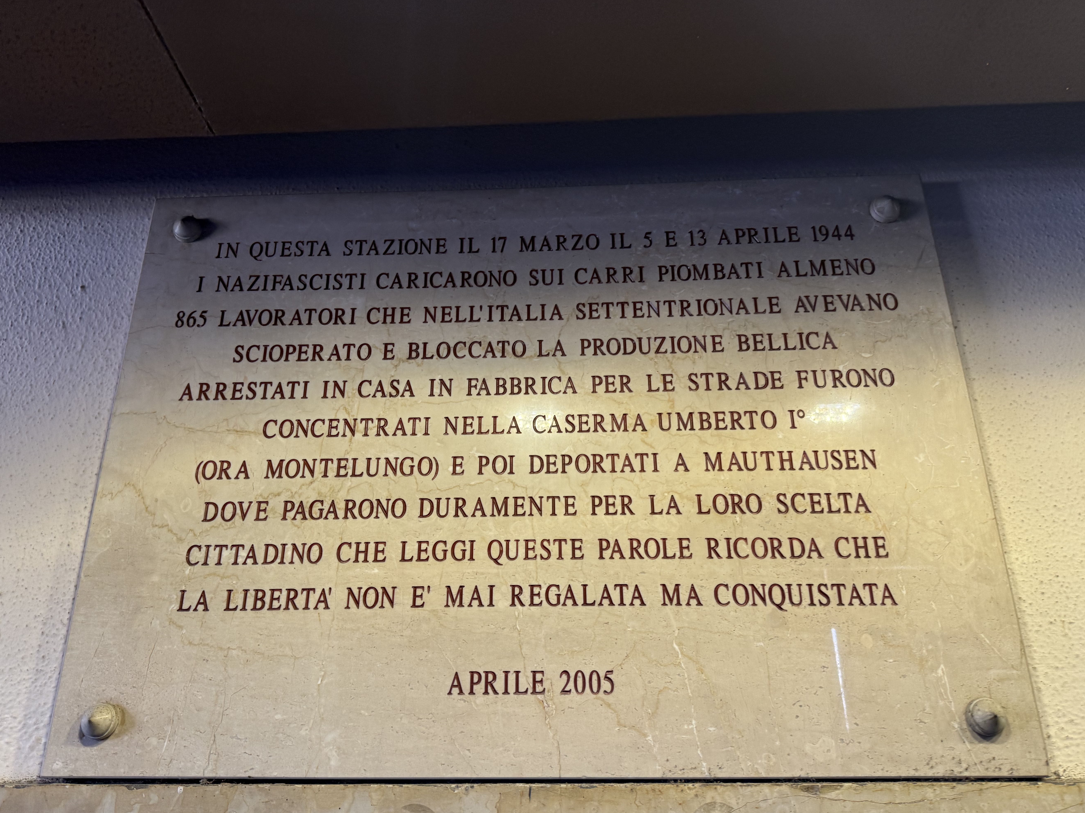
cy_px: 430
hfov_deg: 67.3
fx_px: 815
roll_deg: +0.3
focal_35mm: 26
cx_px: 521
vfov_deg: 53.0
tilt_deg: +26.0
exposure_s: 1/98
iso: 125
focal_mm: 6.76
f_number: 1.78
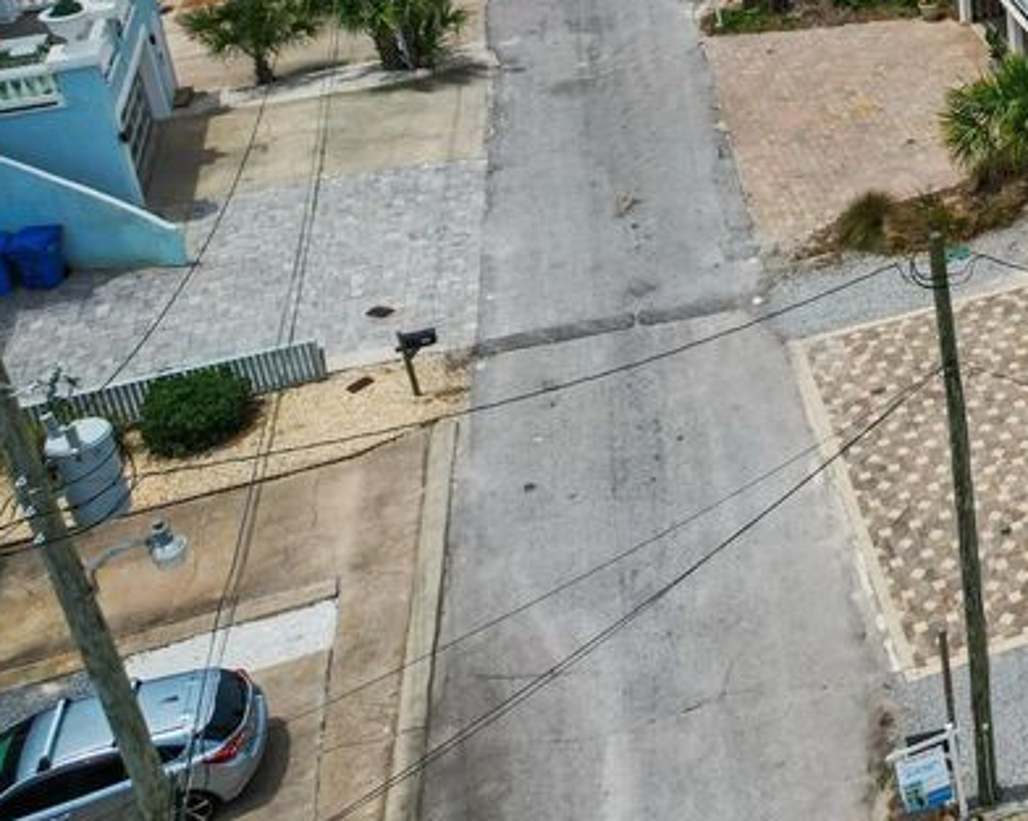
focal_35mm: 54
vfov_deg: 26.4
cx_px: 1306
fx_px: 1642
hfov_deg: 28.9
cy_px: -25
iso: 100
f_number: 2.8
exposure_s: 1/1600
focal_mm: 8.38
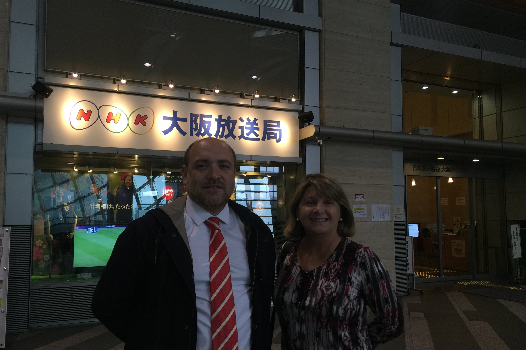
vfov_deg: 42.3
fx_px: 453
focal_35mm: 31
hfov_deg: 60.3
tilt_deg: +2.5
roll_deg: -0.3
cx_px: 256
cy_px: 187
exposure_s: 1/30
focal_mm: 4.15
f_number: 2.2
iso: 32
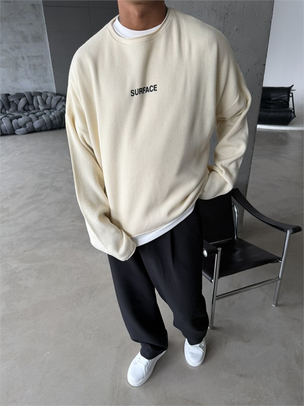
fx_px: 281
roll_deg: +1.3
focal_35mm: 24
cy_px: 203
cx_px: 152
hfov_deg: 56.8
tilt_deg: -27.4
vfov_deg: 71.6
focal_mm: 6.76
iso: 100
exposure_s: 1/121
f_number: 1.78
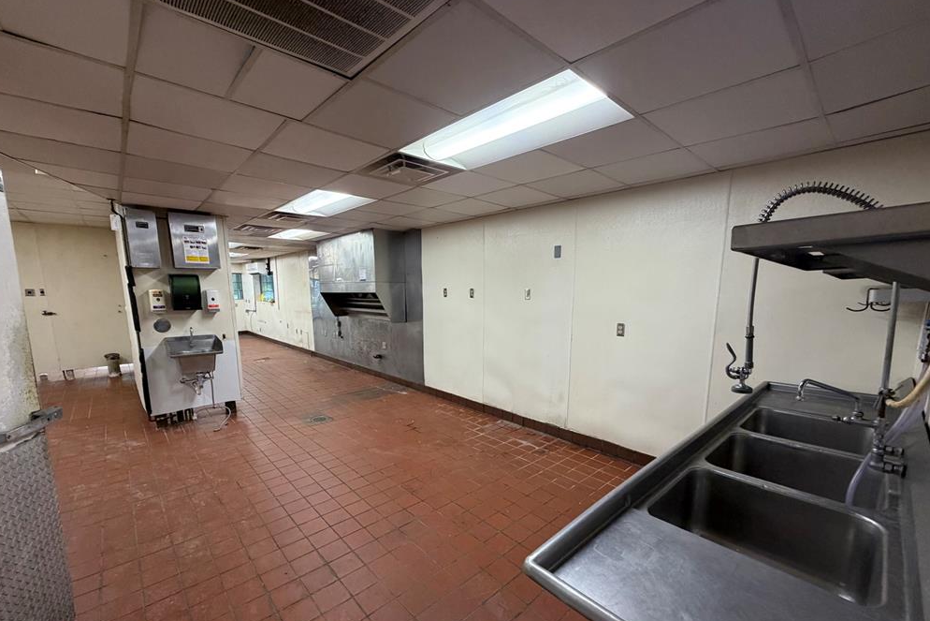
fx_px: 388
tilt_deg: -7.5
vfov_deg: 77.0
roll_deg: +1.1
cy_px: 349
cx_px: 467
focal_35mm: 15
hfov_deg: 100.4
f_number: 2.2
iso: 250
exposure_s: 1/120
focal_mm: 2.22
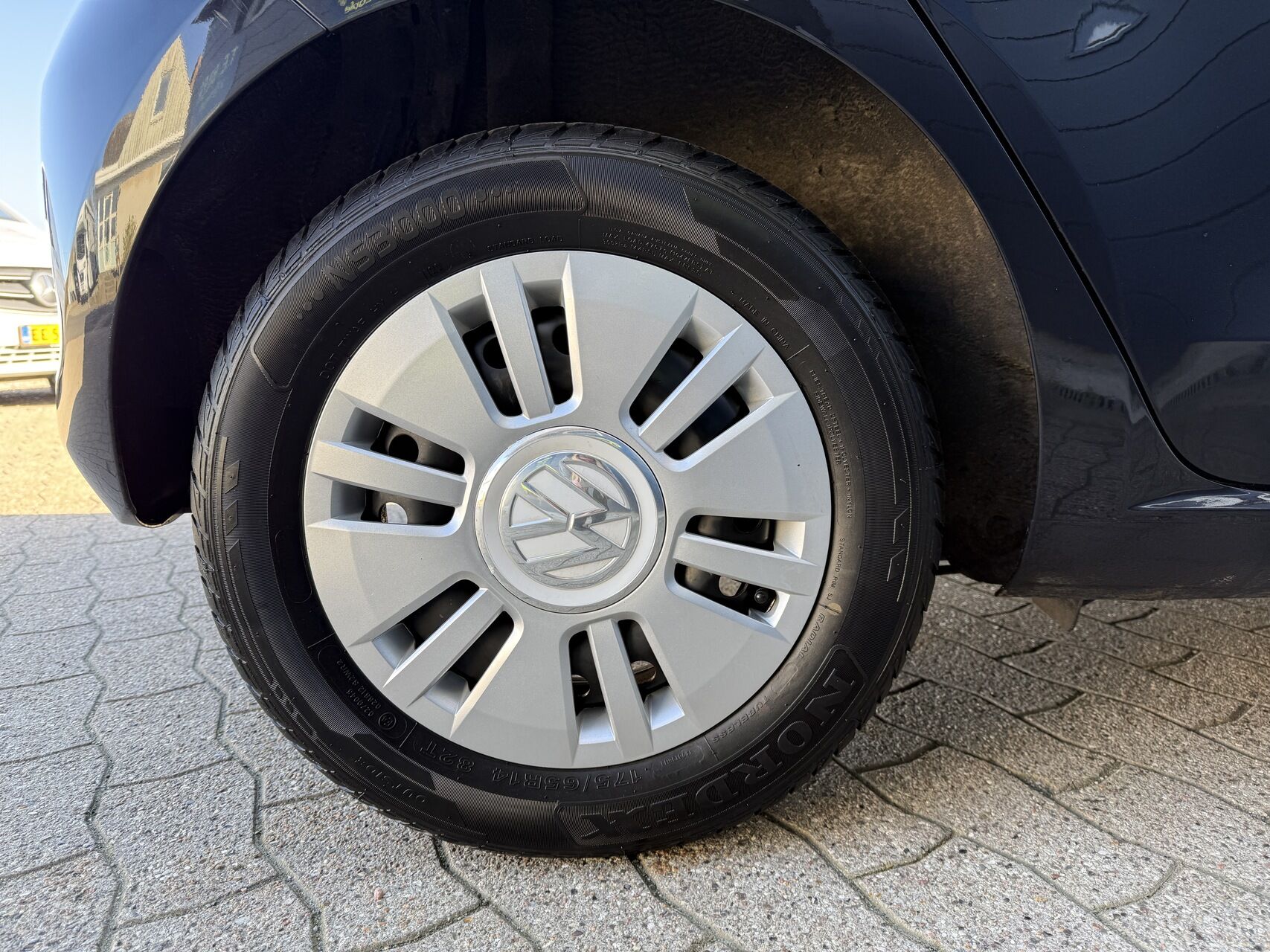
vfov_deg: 56.8
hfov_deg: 71.6
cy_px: 476
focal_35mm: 24
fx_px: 880
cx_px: 635
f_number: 1.78
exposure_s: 1/134
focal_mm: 6.76
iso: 64
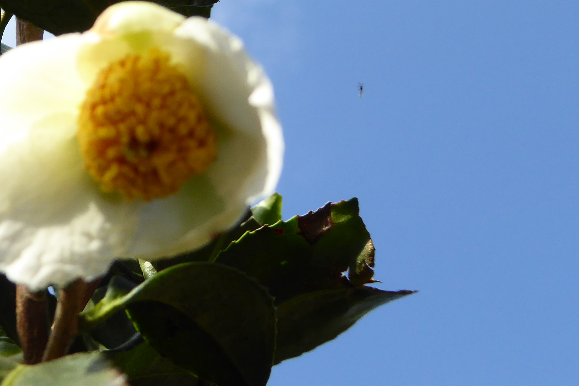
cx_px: 59
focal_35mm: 67
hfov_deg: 28.9
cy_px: 113
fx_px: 1077
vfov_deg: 20.2
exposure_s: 1/500
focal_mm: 5
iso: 100
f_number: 3.5
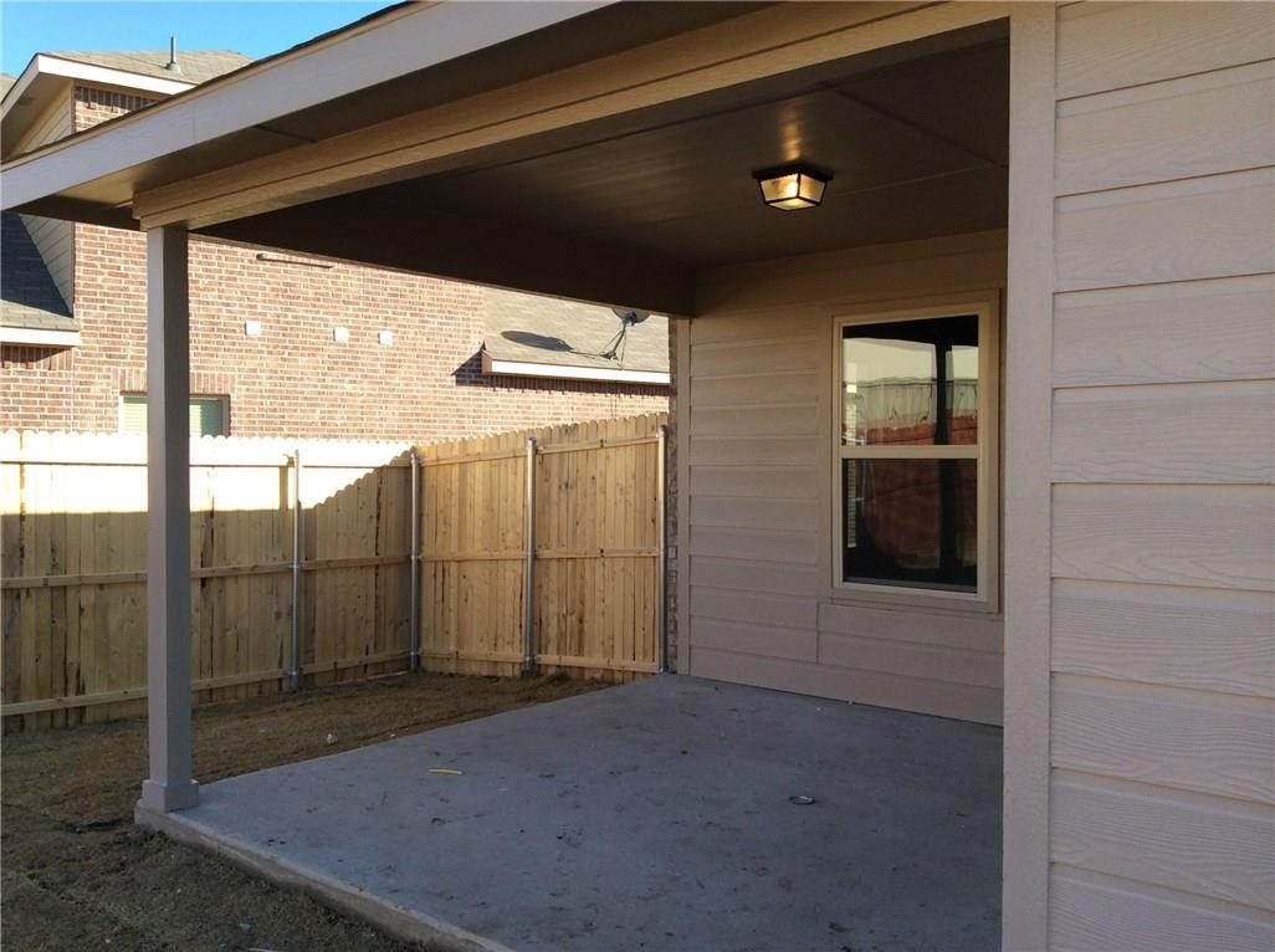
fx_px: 1213
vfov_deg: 42.8
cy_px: 476
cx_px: 638
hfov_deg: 55.4
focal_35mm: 33
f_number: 2.4
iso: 32
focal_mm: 3.3
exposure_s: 1/430
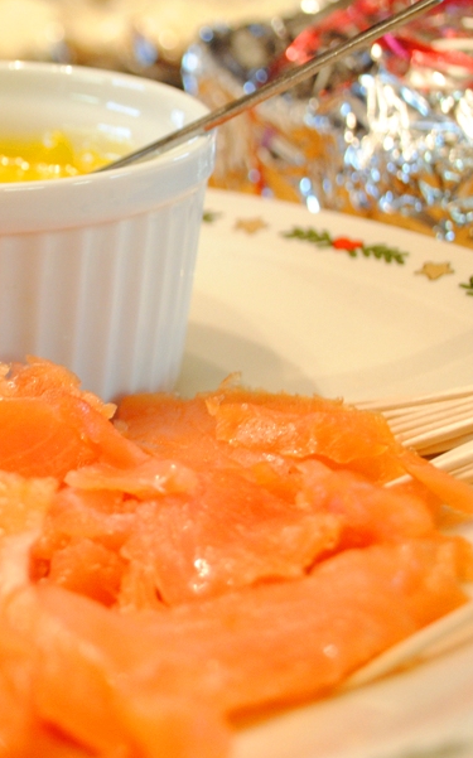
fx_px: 1590
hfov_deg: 15.8
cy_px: 346
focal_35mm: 77
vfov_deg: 26.8
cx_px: -202
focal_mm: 26
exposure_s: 1/15
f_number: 4.2
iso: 800
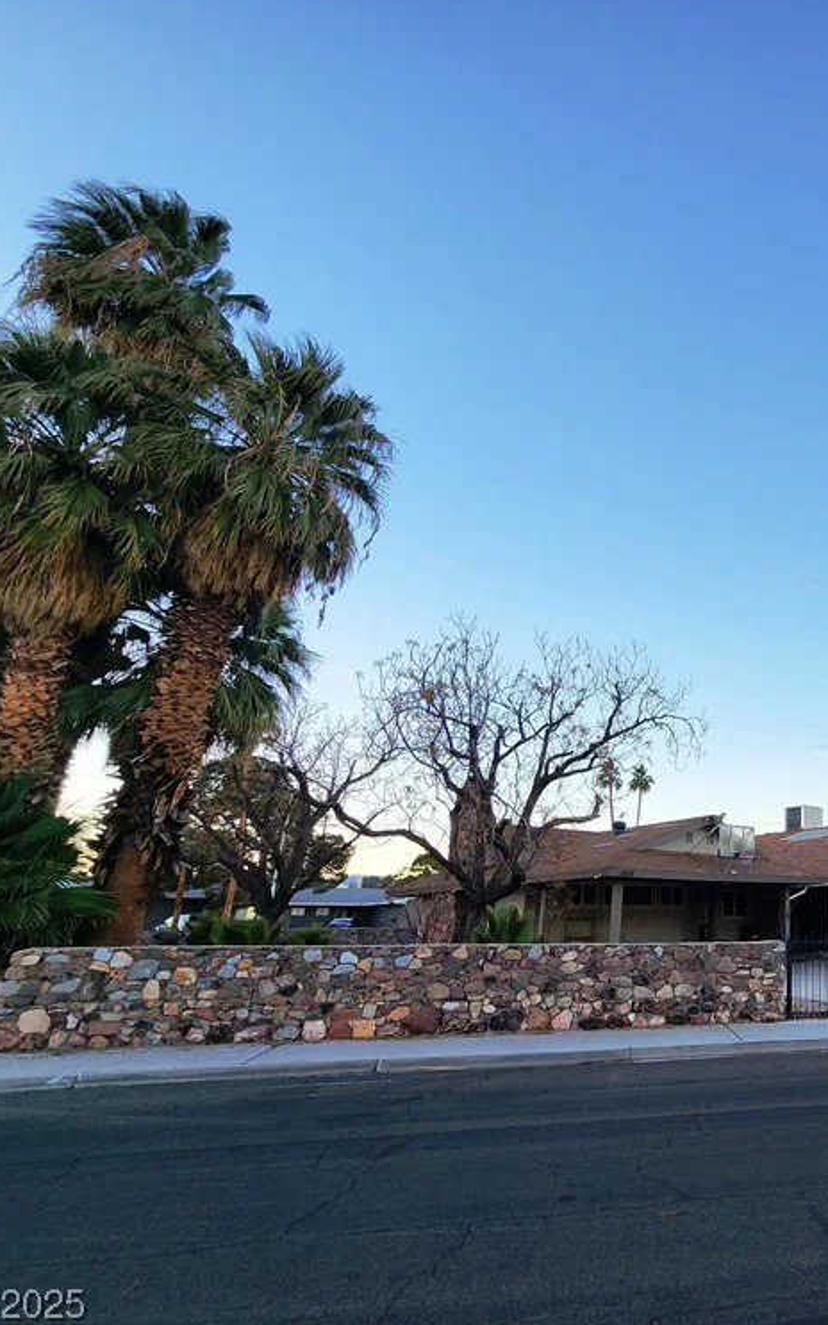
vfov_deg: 88.0
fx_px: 686
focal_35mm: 19
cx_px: 819
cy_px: 660
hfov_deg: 50.8
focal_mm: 2.2
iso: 50
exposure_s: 1/161
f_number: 2.2
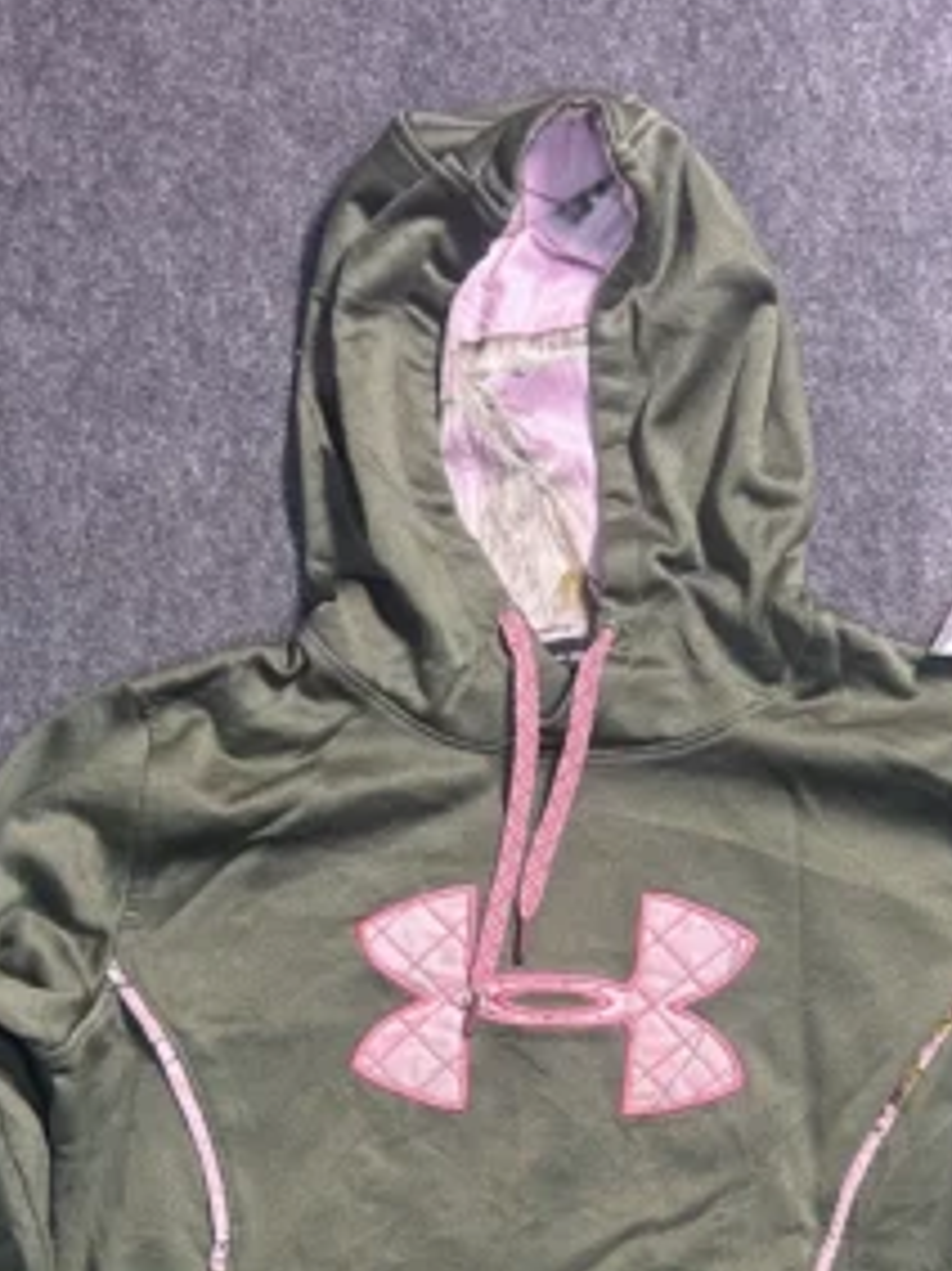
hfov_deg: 29.6
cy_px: 981
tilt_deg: -59.6
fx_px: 1798
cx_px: 516
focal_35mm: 49
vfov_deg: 37.8
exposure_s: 1/50
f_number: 1.5
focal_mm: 5.7
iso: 250
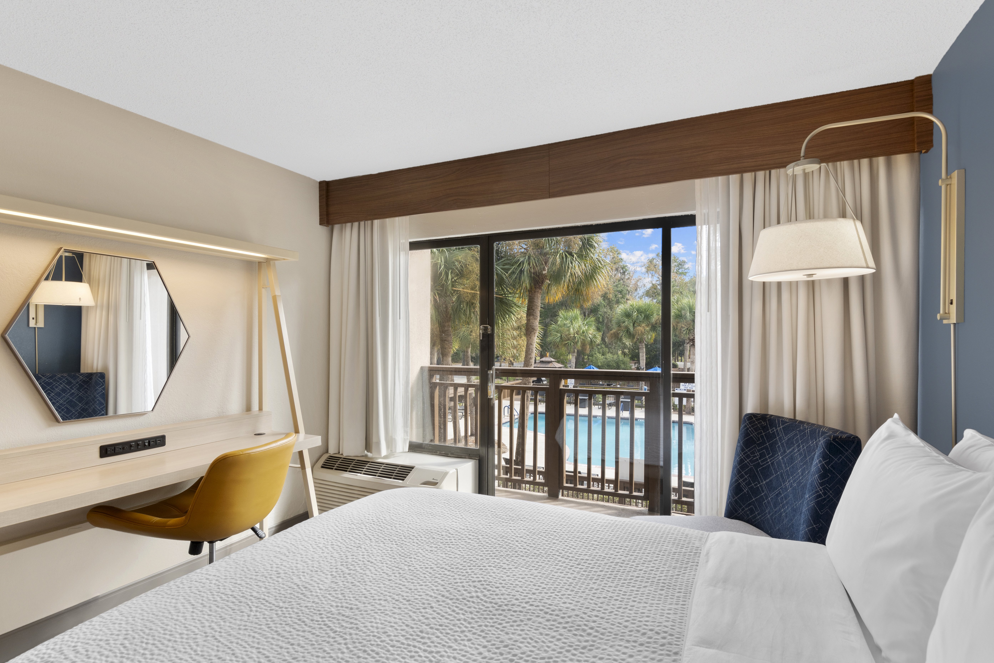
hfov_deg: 93.3
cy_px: 332
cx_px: 497
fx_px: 469
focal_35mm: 17
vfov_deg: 70.4
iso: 200
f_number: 11
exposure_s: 1/8
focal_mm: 11.5
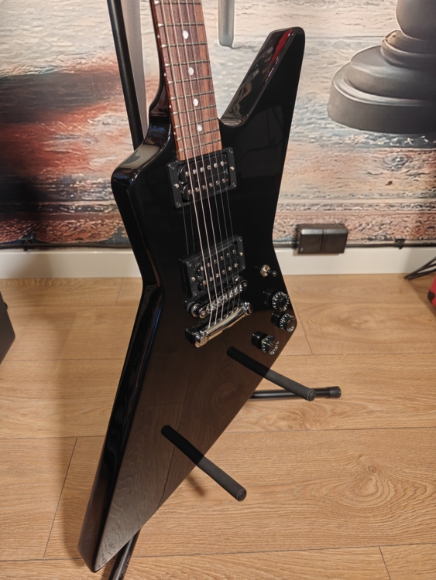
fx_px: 386
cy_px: 290
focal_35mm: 23
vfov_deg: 73.9
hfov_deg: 58.9
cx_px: 218
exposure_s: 1/100
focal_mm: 6.06
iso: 640
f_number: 1.6
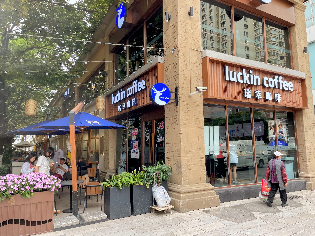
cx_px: 158
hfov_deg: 67.3
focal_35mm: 26
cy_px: 118
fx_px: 237
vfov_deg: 53.1
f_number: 1.6
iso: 32
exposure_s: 1/390
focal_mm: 4.2
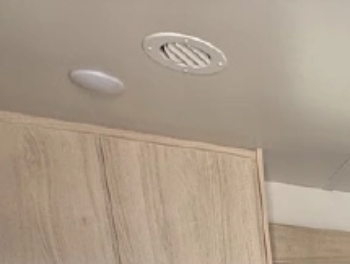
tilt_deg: -13.3
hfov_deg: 29.4
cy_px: 487
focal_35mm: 52
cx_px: 457
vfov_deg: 19.8
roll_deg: -0.6
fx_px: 527
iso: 100
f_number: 2.2
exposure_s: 1/99
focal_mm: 2.22
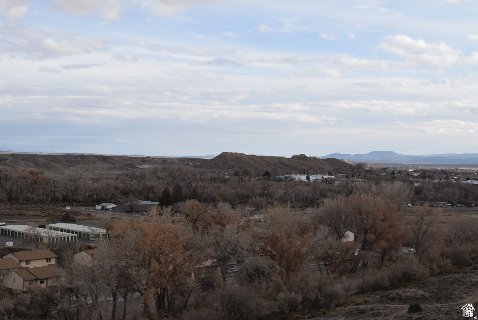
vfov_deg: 25.1
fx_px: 718
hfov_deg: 36.8
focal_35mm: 54
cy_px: 160
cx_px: 239
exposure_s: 1/200
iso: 100
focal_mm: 36
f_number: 8
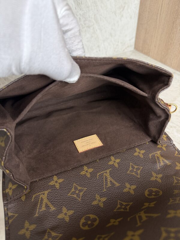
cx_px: 90
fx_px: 166
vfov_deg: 71.6
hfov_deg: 56.8
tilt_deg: -42.4
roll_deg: +1.5
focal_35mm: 24
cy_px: 120
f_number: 1.78
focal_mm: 6.76
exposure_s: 1/120
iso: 250
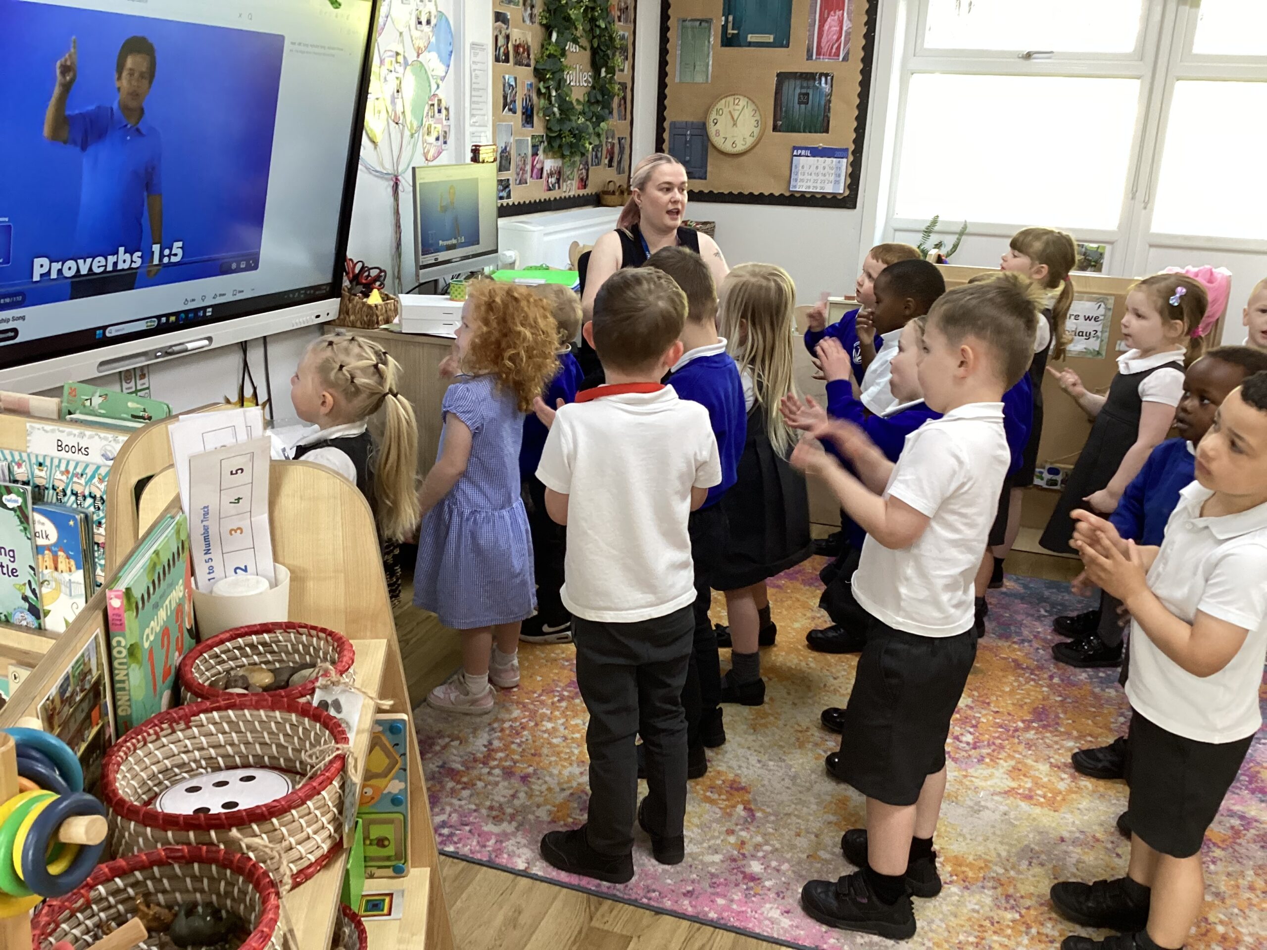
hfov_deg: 58.4
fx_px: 1135
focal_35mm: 31
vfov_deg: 45.4
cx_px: 634
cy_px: 475
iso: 125
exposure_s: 1/50
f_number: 2.4
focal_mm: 3.3
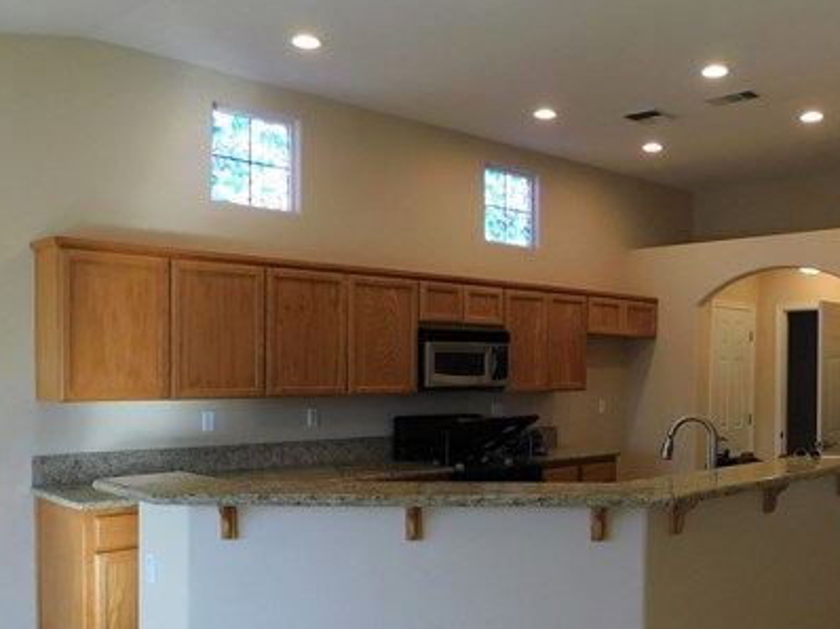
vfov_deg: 38.4
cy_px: 396
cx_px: 519
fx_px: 897
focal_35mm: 37
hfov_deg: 49.7
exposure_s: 1/80
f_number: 3
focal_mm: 4
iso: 125
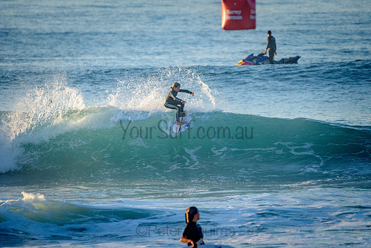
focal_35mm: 500
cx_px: 186
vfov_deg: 2.8
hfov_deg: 4.1
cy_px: 124
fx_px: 5154
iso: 560
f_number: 5.6
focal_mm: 500
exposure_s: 1/2000
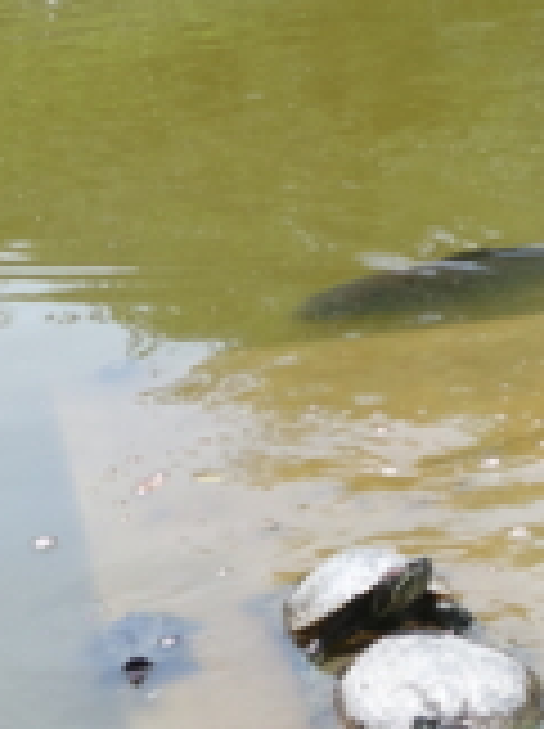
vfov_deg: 13.9
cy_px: -360
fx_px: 2794
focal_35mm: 133
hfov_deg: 10.5
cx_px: 933
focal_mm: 10.4
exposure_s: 1/200
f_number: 5.6
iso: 125
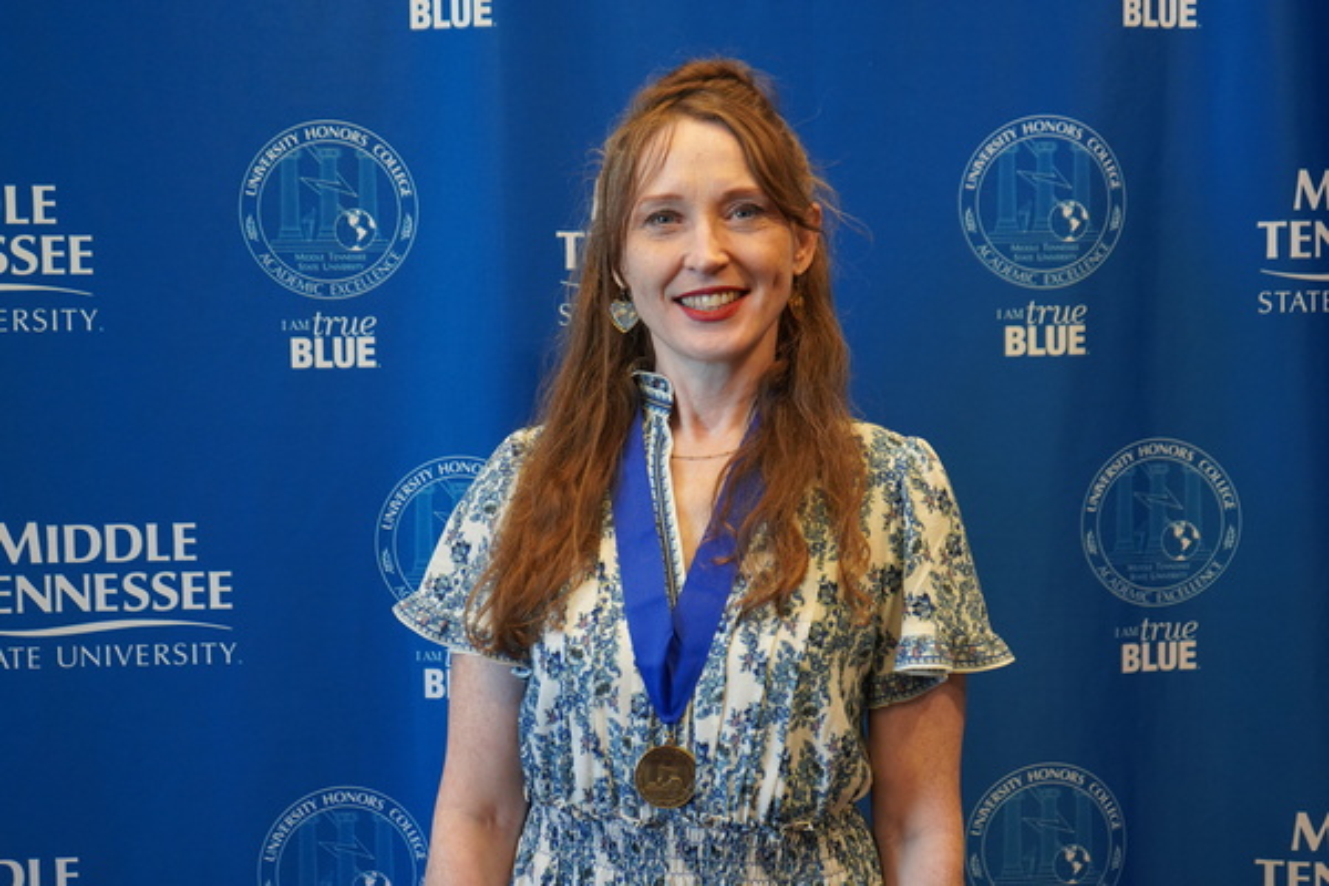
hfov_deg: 40.3
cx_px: 664
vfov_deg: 27.5
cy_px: 443
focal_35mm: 49
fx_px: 1809
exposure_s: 1/160
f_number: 4.5
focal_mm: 49
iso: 2000
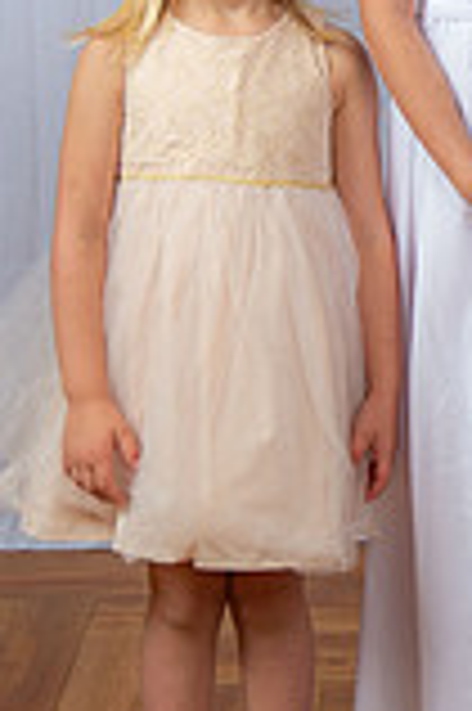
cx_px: 600
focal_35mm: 137
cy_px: 94
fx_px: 2700
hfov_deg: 9.8
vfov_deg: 14.9
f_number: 6.3
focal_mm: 48
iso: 250
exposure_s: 1/200
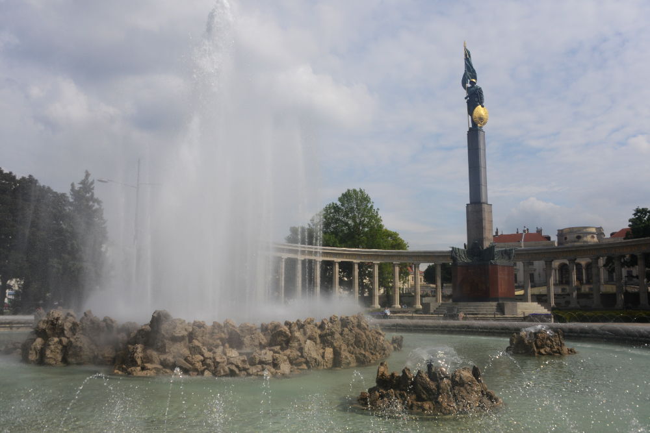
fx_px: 578
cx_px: 325
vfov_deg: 41.1
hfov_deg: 58.7
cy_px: 216
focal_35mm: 32
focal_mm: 32
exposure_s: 1/1250
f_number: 8
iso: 250
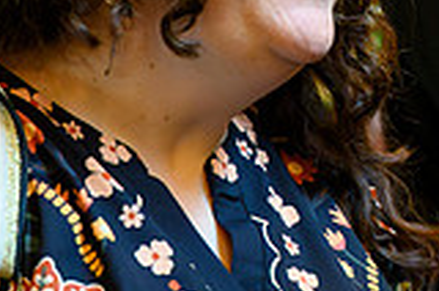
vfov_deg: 5.4
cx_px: 538
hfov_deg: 8.0
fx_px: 3091
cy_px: -49
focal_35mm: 254
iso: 14400
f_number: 4
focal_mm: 70
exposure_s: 1/160
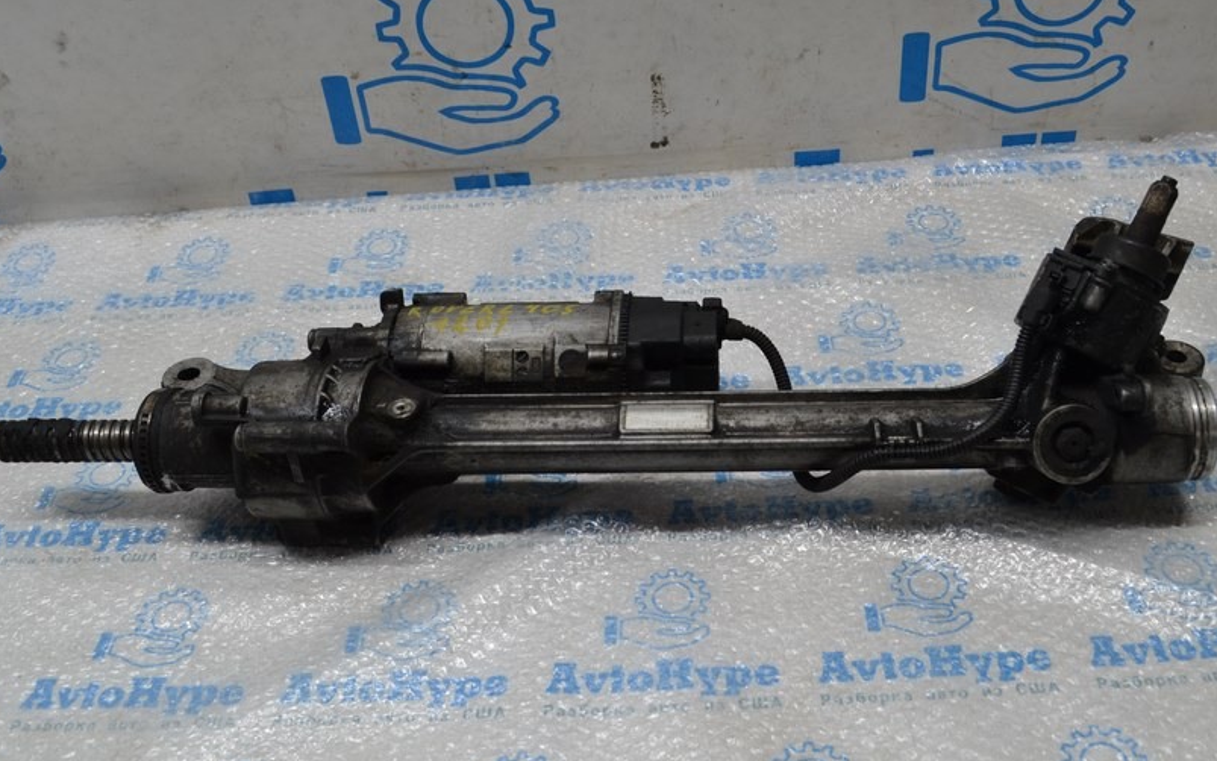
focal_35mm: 39
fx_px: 1294
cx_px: 662
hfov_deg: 50.3
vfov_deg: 32.7
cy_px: 321
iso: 400
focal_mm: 20
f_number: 5.6
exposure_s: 1/125
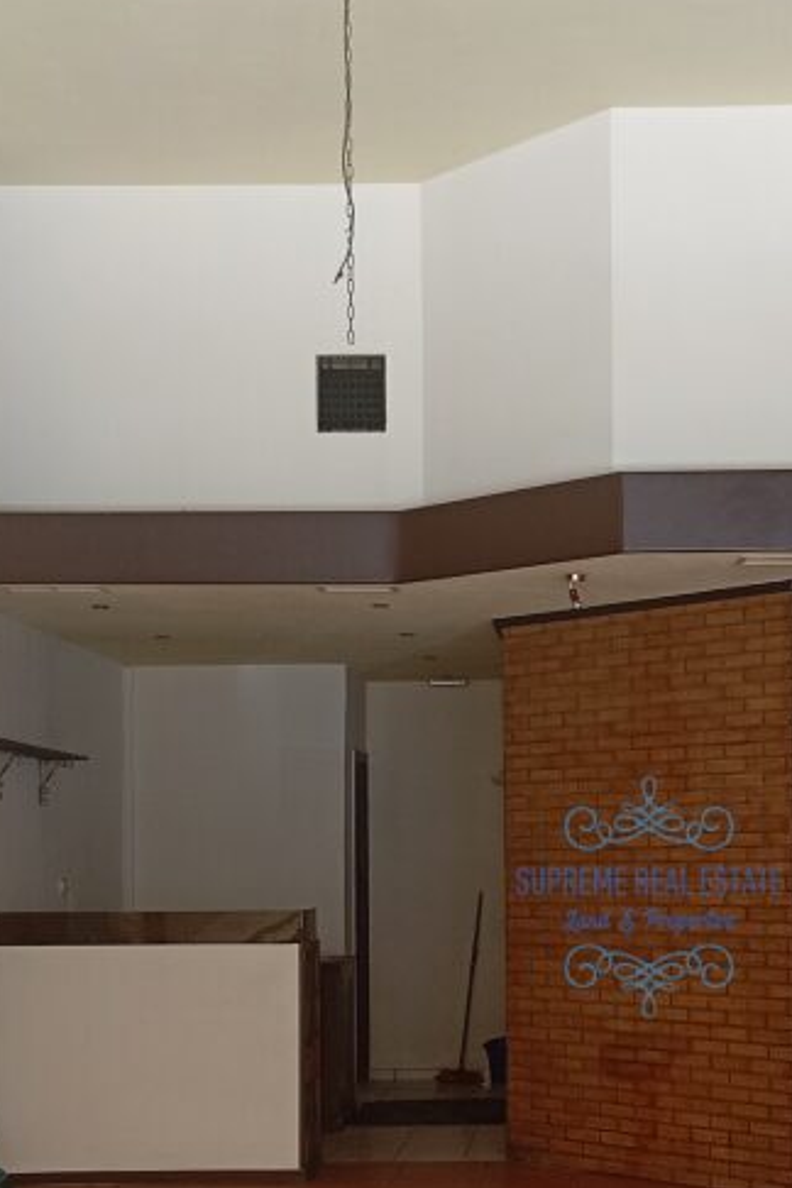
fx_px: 1980
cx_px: 590
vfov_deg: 33.0
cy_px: 838
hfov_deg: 22.4
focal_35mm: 60
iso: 556
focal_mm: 4.27
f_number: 1.8
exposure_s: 1/33.3
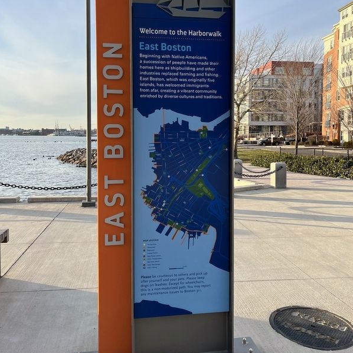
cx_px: 177
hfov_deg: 52.5
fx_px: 358
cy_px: 151
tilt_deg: -0.8
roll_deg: -1.7
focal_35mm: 31
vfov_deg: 52.3
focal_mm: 5.1
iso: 50
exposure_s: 1/983
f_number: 1.6
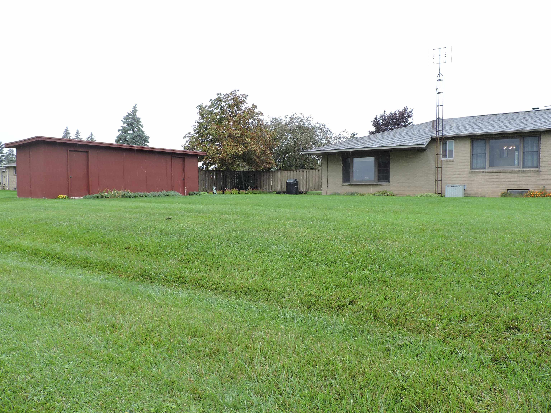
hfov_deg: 71.6
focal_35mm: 24
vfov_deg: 56.8
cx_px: 276
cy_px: 206
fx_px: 382
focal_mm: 4.3
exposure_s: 1/160
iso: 100
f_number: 3
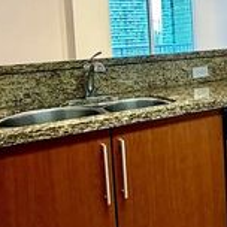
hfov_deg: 30.4
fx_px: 386
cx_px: 228
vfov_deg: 32.2
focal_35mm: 52
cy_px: 58
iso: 200
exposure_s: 1/60
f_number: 2.2
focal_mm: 2.22
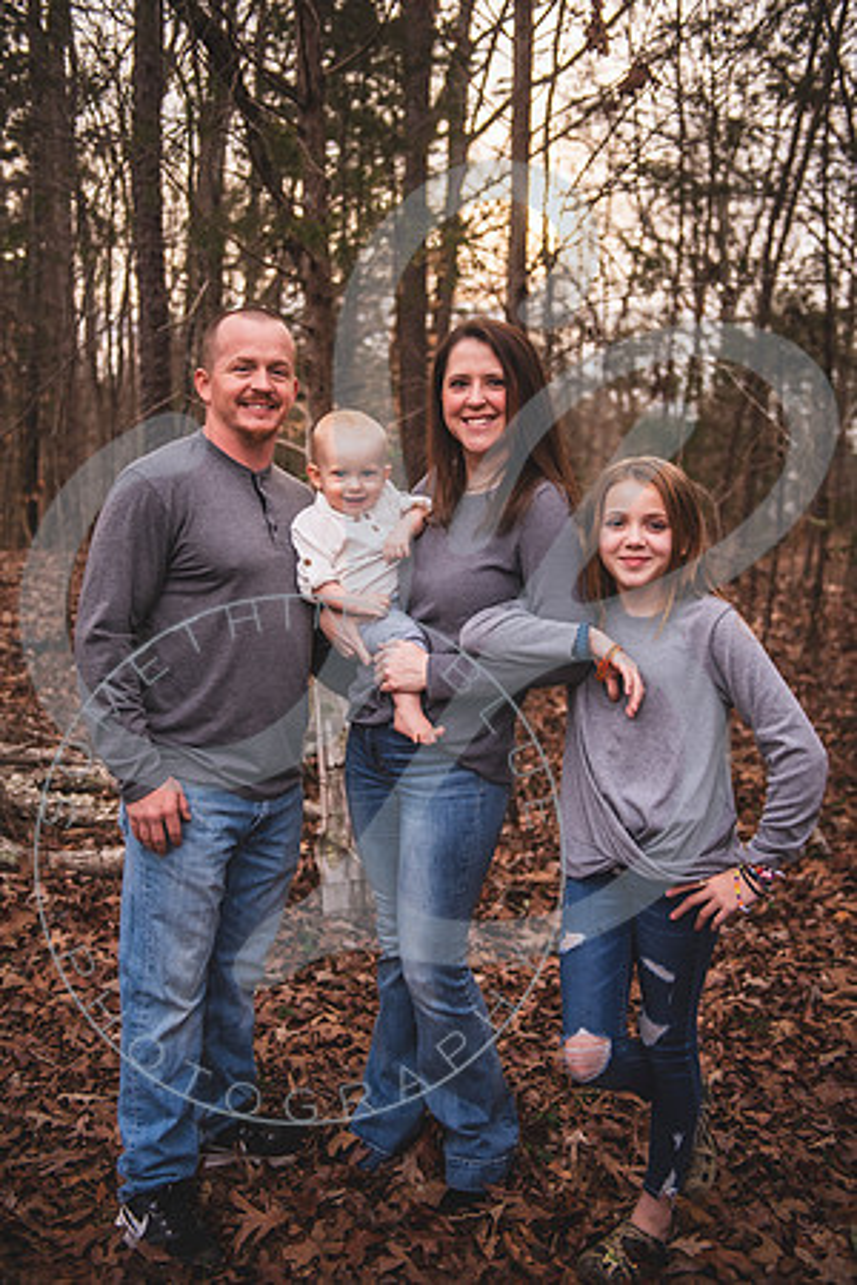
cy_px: 642
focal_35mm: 36
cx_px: 428
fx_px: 1285
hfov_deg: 36.9
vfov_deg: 53.1
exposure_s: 1/250
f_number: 2.8
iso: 100
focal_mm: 36
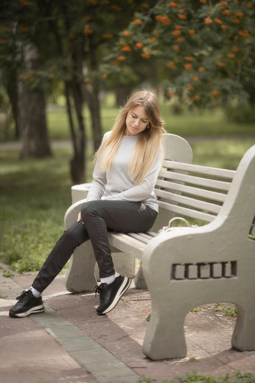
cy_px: 192
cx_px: 128
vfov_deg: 23.9
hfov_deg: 16.1
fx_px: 903
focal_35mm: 85
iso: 100
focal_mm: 85
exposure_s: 1/3200
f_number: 1.4
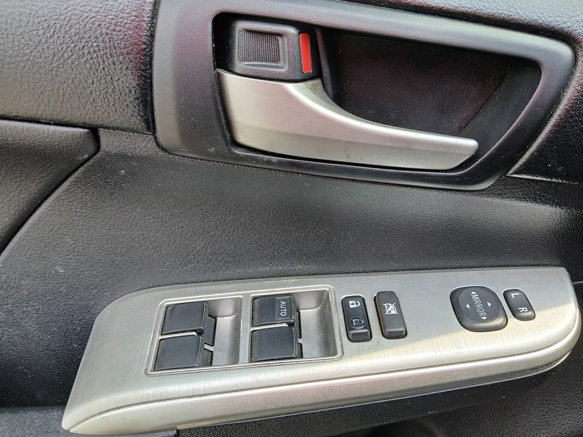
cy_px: 218
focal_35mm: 26
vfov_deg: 53.1
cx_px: 292
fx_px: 438
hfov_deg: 67.3
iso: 32
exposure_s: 1/120
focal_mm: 3.98
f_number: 1.8
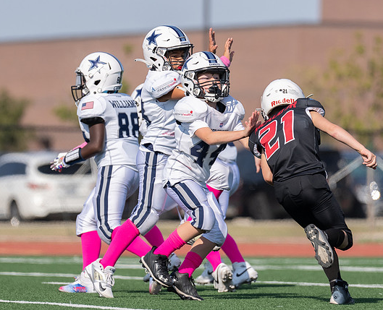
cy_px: 123
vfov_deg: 3.4
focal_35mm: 461
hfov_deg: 4.2
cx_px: 168
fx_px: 5254
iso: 100
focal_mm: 200
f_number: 2.8
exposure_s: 1/2500
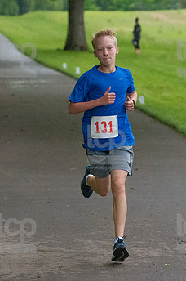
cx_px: 106
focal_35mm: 284
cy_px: 147
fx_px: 2210
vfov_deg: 7.3
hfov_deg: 4.8
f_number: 5.6
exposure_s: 1/1250
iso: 6400
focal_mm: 145
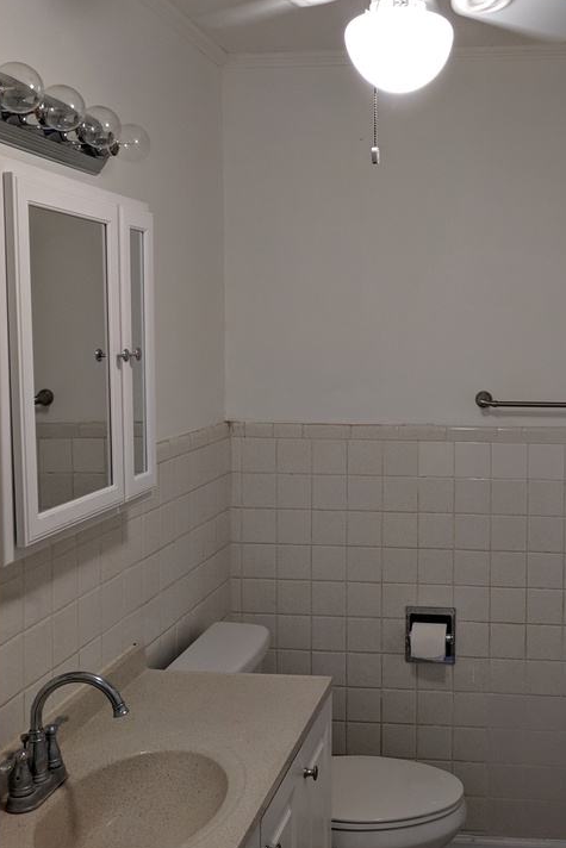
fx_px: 966
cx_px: 433
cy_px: 403
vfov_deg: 47.4
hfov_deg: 32.0
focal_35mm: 41
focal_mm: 4.67
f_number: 2
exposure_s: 1/60
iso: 185
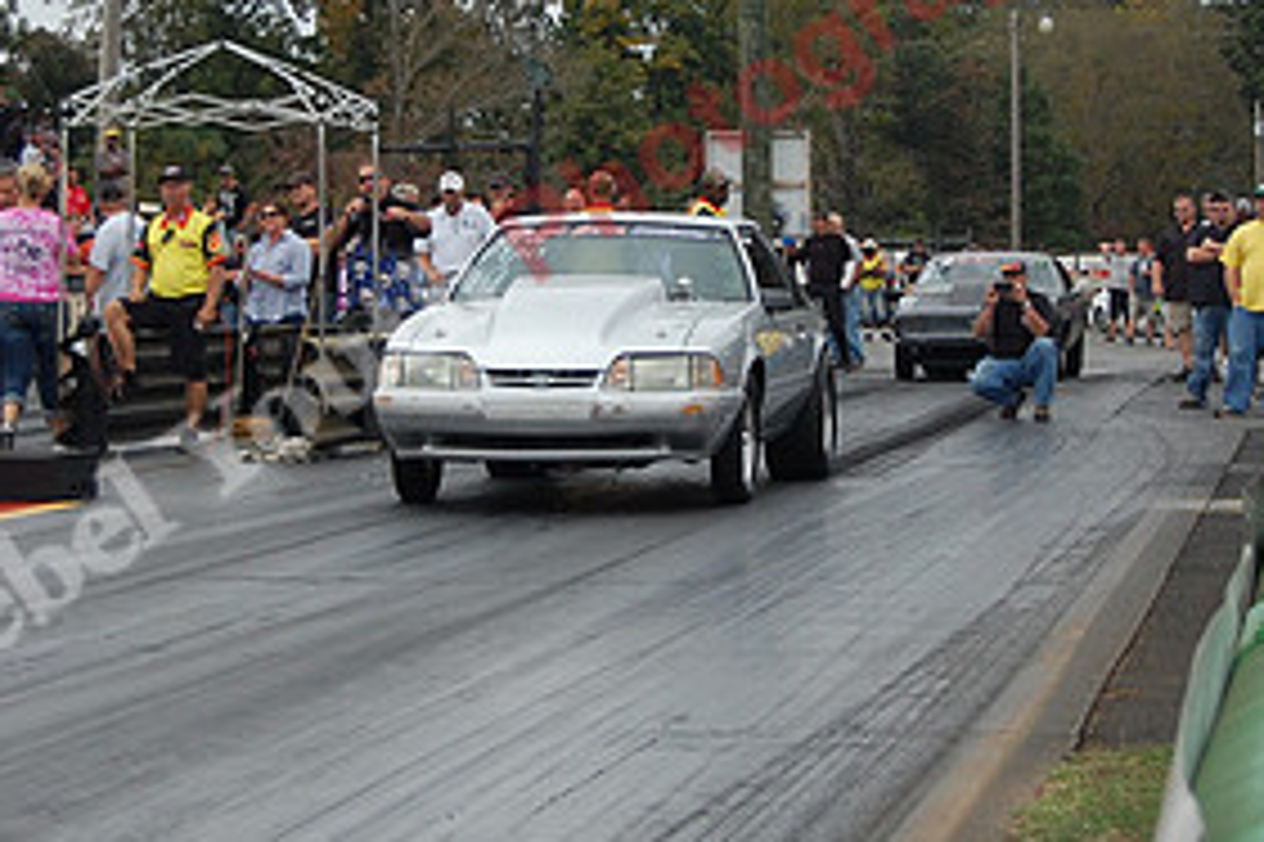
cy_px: 243
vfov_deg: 11.0
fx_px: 4351
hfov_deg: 16.5
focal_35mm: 124
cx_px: 576
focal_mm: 40
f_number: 5
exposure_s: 1/1000
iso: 360
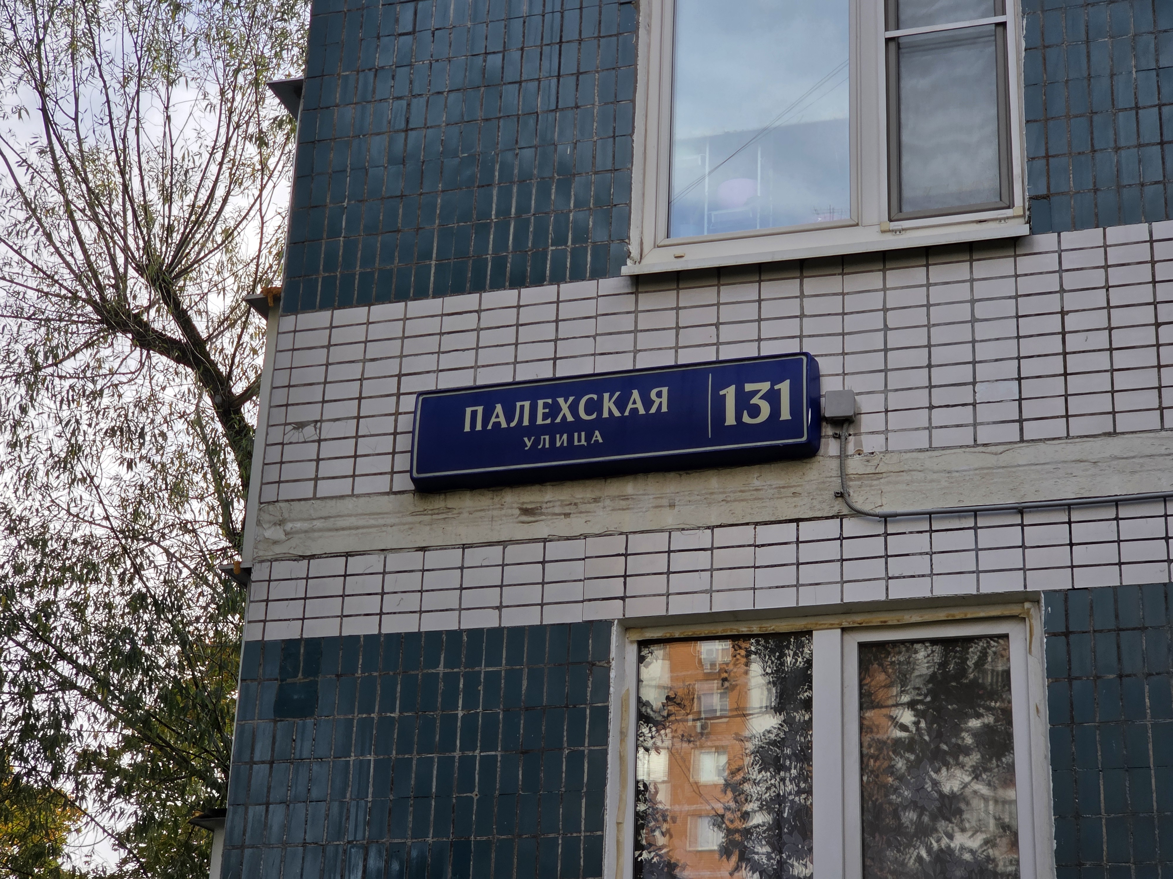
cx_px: 586
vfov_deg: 21.3
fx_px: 2338
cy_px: 440
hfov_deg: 28.2
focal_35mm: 69
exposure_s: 1/421
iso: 25
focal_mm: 7
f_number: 2.4
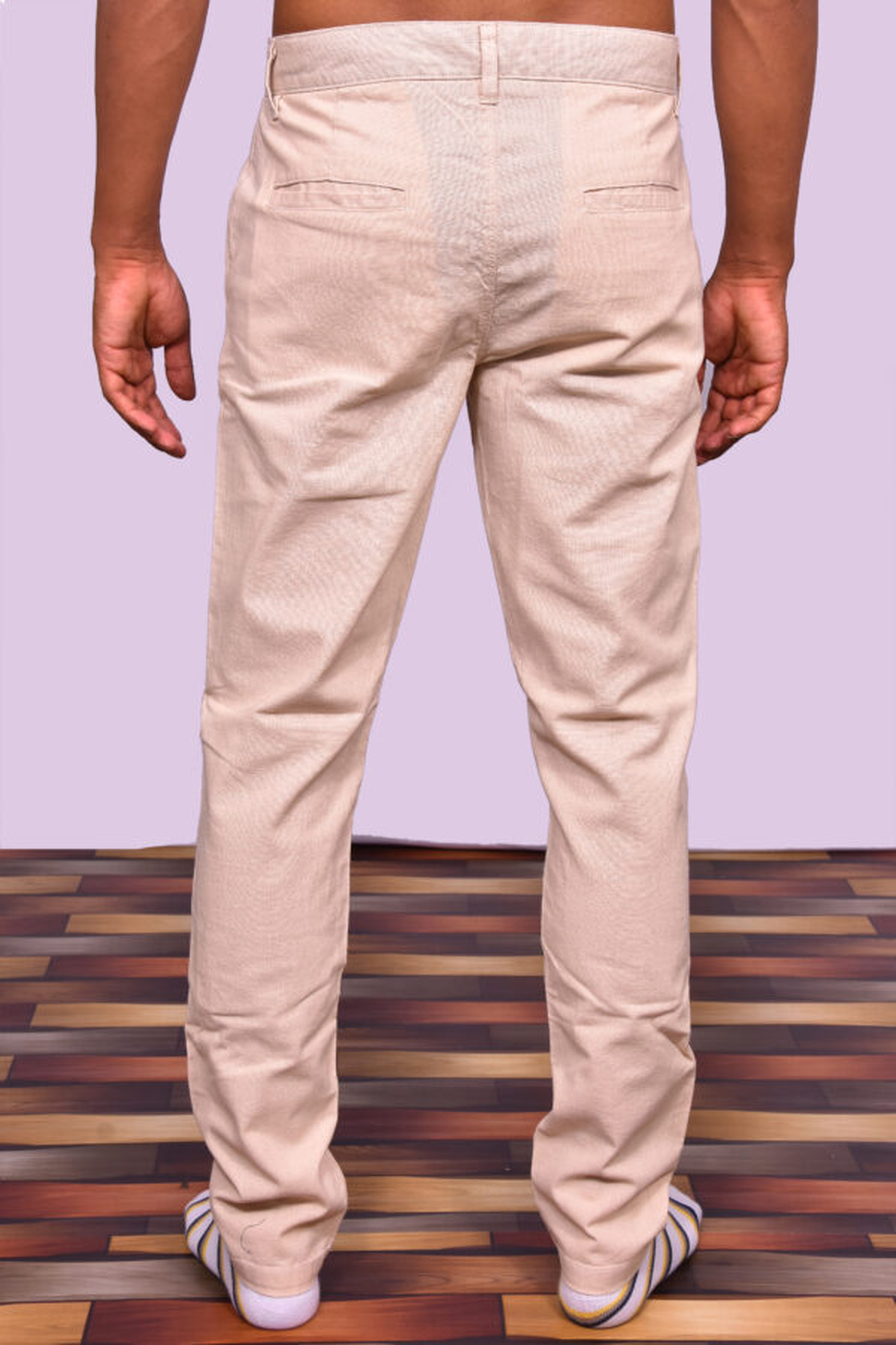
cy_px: 672
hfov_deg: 25.8
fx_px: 1960
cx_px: 448
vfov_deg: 37.9
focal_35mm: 52
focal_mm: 35
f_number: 9
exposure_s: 1/125
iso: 250
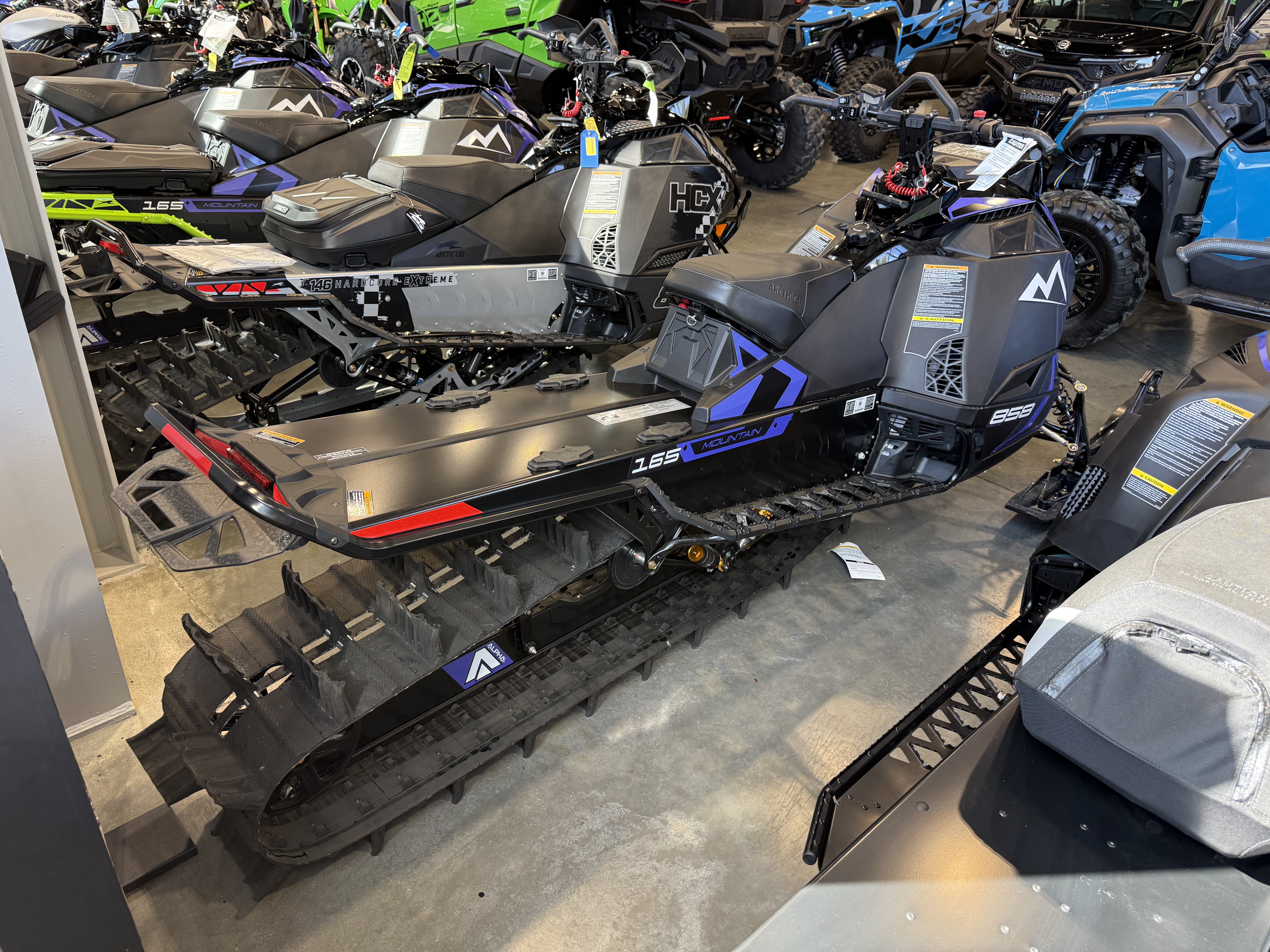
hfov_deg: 71.6
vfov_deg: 56.8
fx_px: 881
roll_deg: -3.7
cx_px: 635
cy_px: 476
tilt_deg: -29.2
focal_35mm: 24
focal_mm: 6.76
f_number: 1.78
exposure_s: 1/121
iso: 200
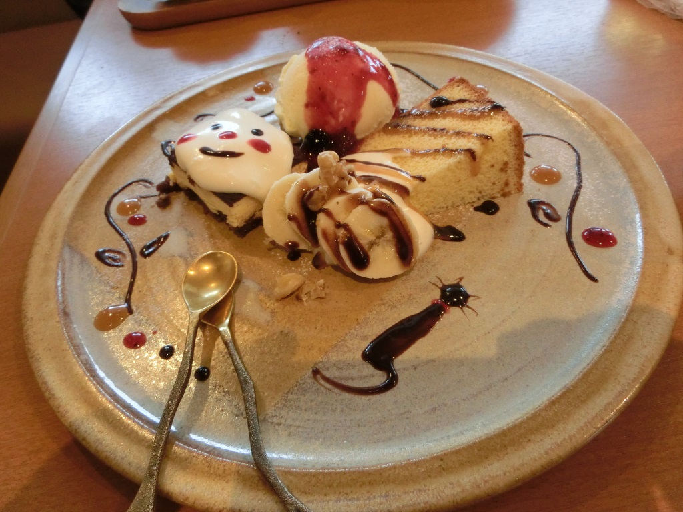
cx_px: 342
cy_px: 256
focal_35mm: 24
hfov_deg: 71.6
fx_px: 474
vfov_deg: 56.8
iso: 400
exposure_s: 1/125
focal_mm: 4.24
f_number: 3
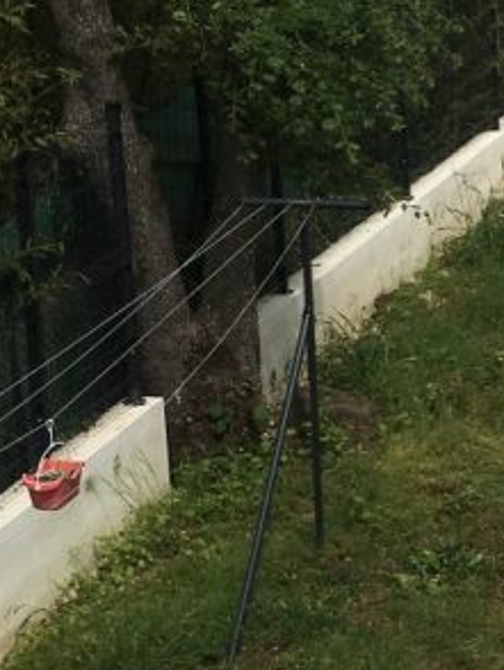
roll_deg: -1.4
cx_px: 791
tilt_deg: -15.8
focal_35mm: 101
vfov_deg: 19.4
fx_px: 1958
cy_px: 287
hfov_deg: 13.7
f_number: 2.2
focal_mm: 4.15
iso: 25
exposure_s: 1/6410
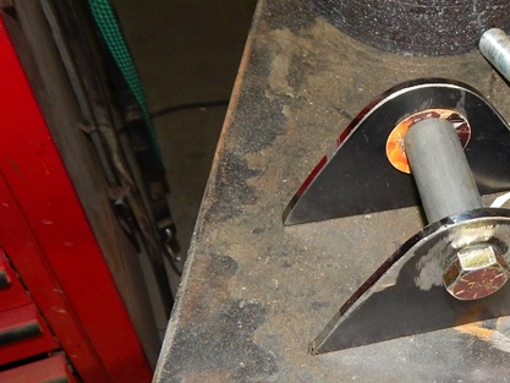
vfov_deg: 27.0
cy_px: 225
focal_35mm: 54
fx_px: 796
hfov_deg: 33.5
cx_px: 468
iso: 200
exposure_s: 1/30
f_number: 3
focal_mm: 4
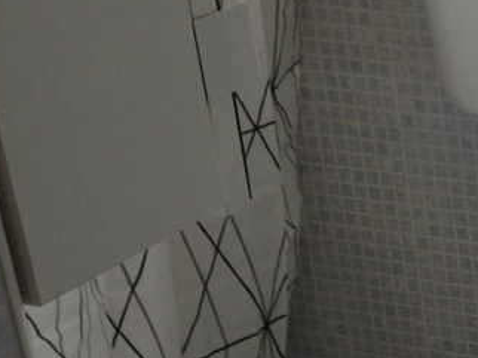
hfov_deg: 14.8
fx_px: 1697
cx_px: 730
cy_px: 389
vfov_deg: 11.9
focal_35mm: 123
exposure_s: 1/120
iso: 50
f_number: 2.4
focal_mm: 4.12
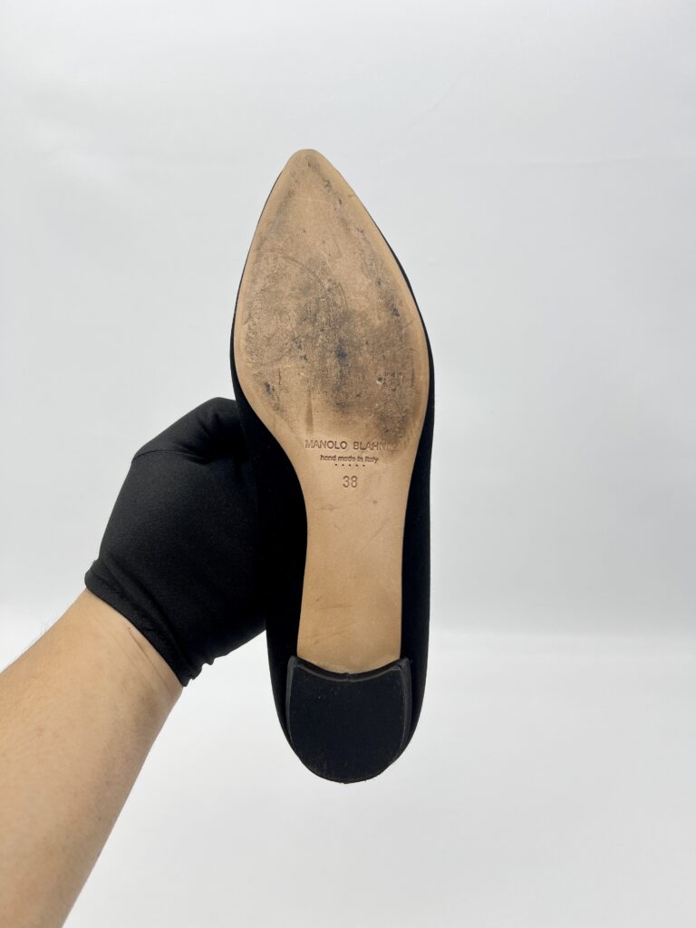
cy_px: 464
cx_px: 348
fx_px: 697
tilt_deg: -17.9
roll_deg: -0.1
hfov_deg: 53.1
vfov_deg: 67.3
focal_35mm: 26
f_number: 1.5
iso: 32
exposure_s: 1/120
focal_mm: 5.7
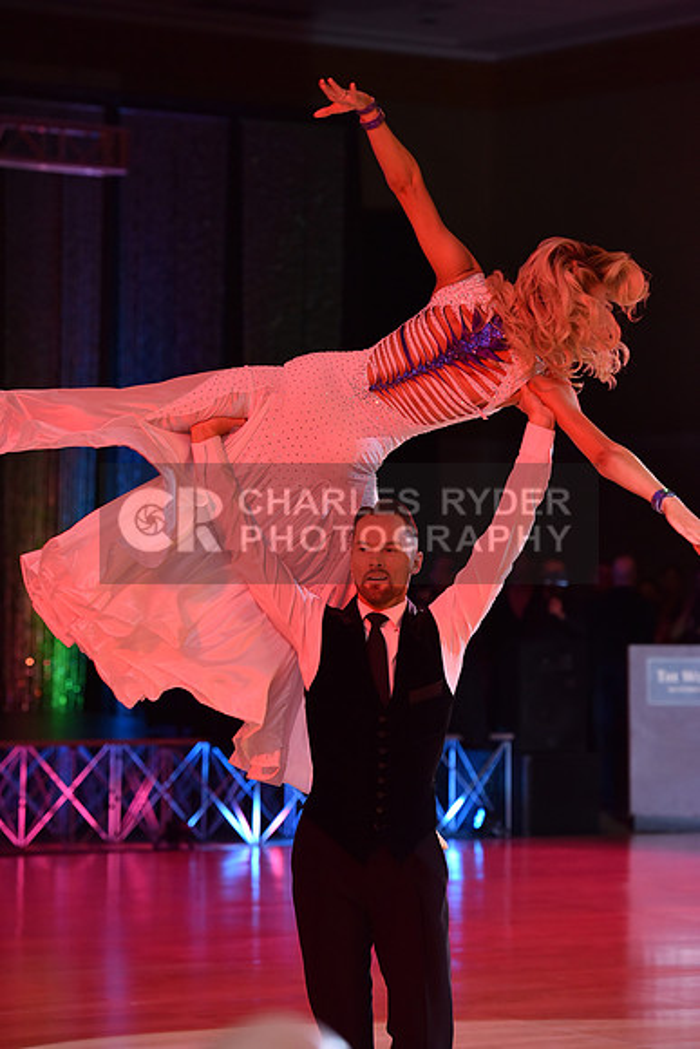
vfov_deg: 15.8
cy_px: 524
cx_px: 350
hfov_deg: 10.6
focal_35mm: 130
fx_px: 3789
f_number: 4
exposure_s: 1/250
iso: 1600
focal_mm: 130
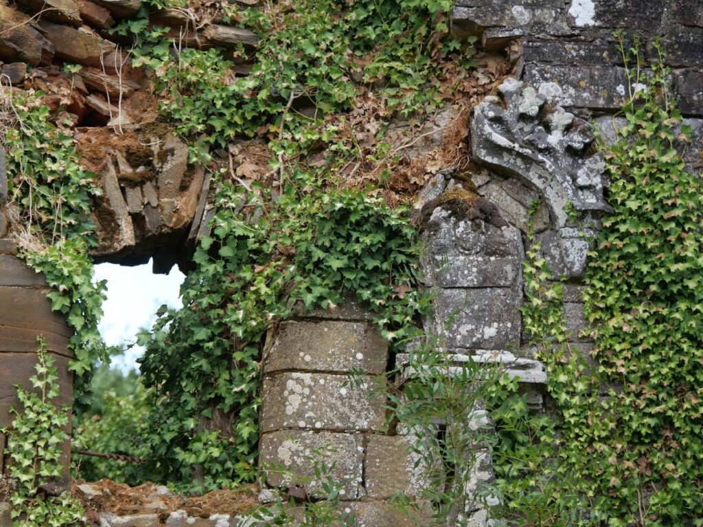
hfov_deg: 9.9
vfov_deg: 7.4
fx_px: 4062
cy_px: 264
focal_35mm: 200
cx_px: 352
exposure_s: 1/320
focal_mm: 100
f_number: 4
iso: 200
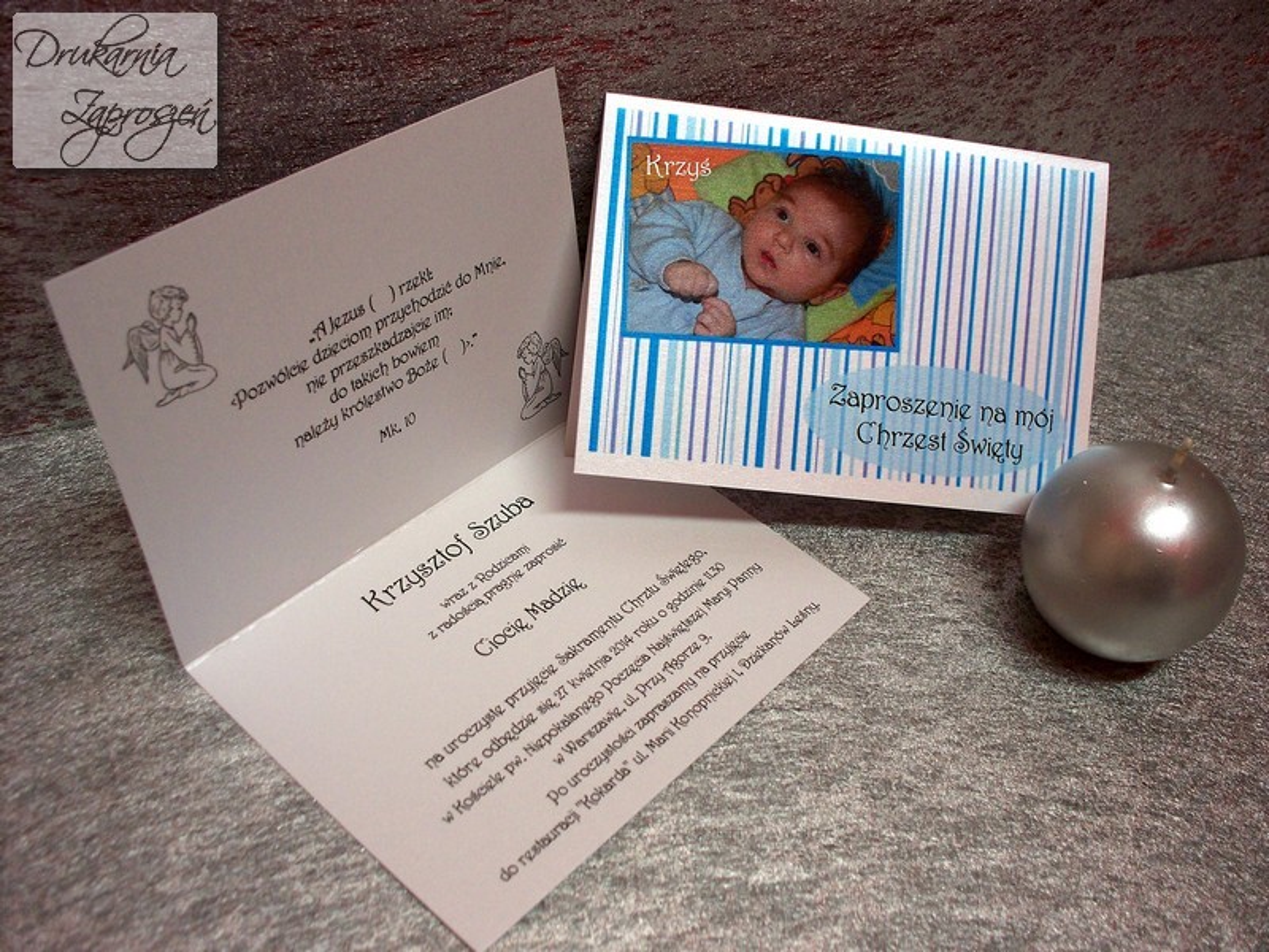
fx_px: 1320
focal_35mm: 36
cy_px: 476
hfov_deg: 51.4
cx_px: 634
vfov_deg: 39.7
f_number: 2.8
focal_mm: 7.54
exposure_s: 1/60
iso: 160
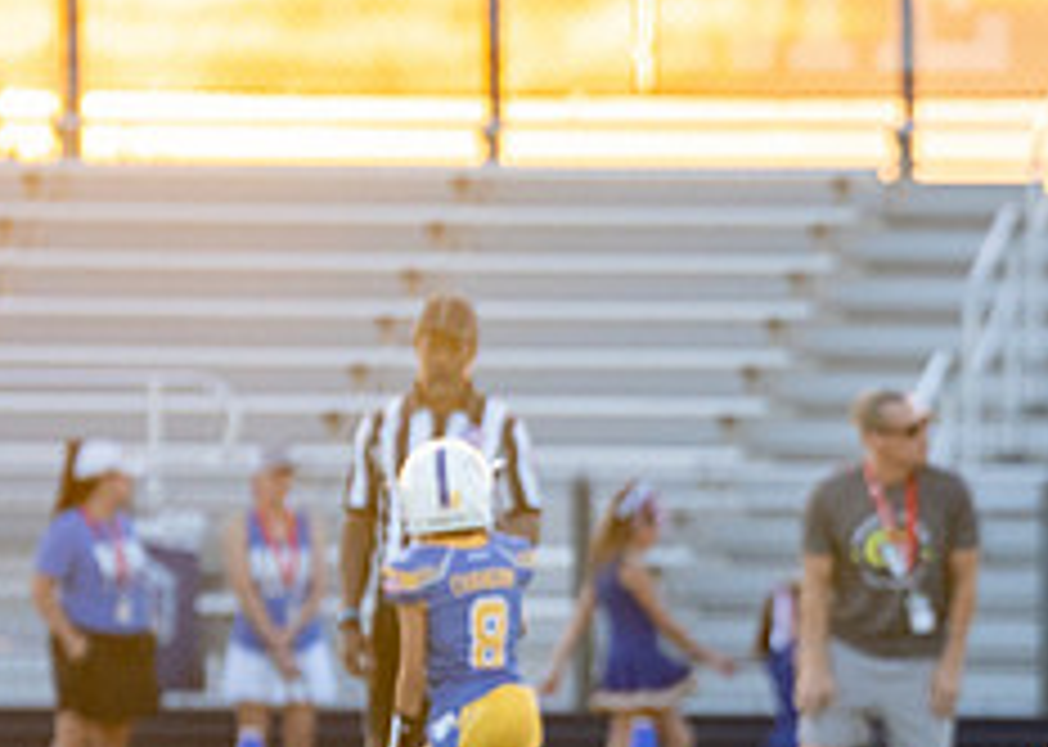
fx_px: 18824
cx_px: 1061
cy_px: 588
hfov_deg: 3.2
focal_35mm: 633
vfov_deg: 2.3
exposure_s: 1/2000
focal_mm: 200
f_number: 2.8
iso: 1000
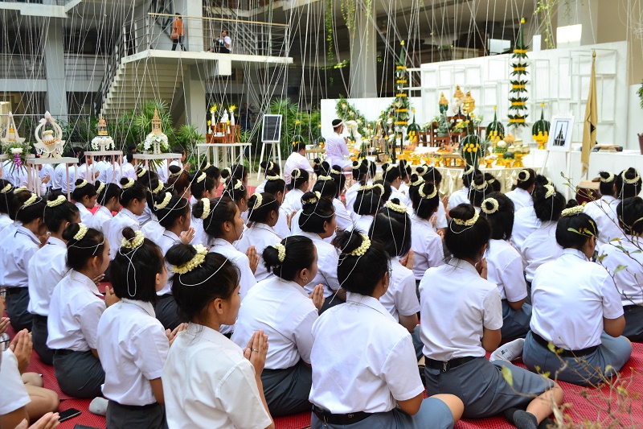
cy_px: 214
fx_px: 643
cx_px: 322
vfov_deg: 36.9
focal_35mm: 36
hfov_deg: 53.1
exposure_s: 1/125
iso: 400
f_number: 6.3
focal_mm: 24
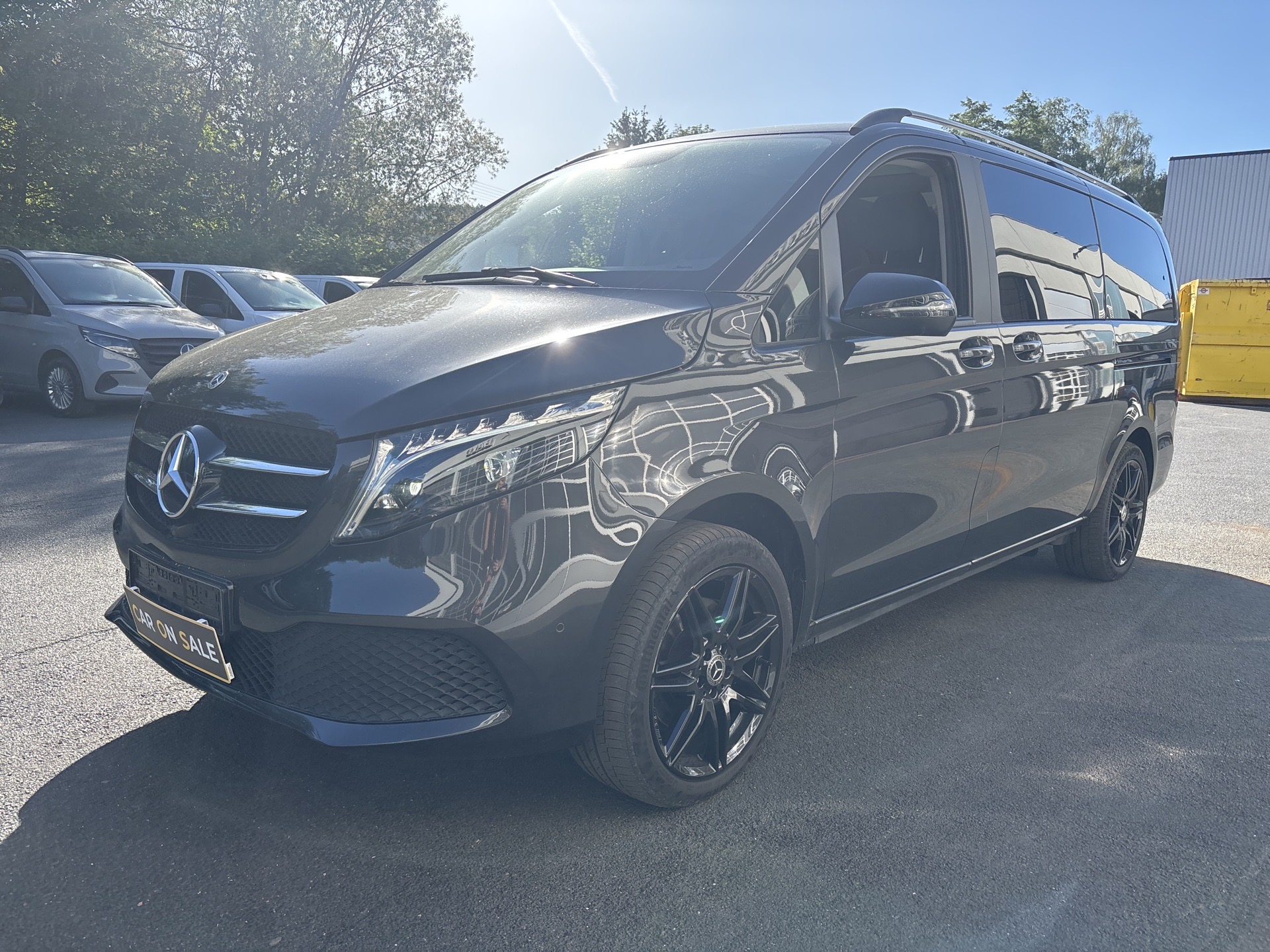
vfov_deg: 53.1
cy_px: 476
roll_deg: -1.2
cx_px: 635
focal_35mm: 26
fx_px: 954
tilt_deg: -10.5
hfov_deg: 67.3
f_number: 1.6
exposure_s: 1/1437
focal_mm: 5.96
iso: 50
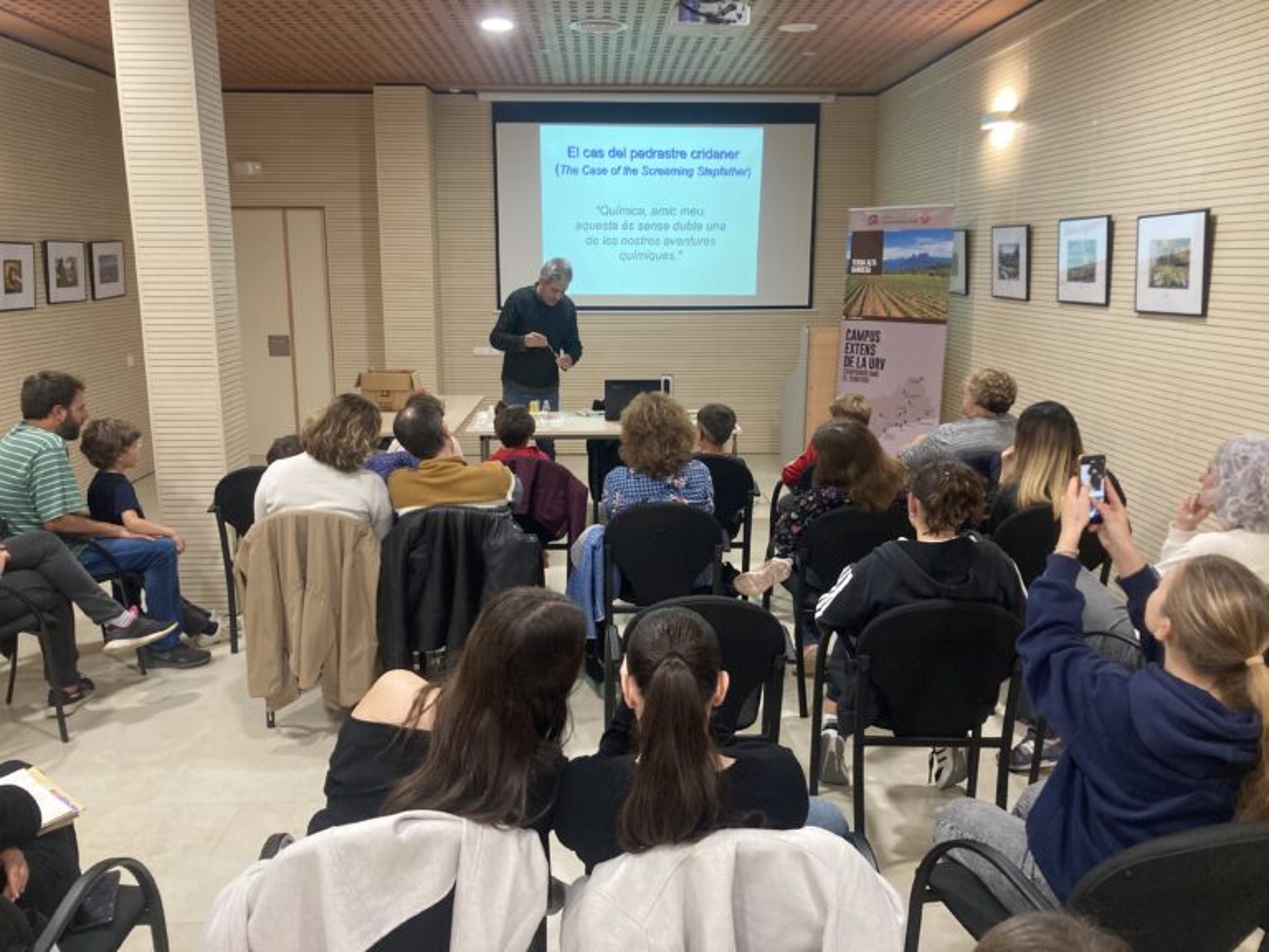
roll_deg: -0.9
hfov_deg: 63.4
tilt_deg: -10.7
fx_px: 1026
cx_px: 634
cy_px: 476
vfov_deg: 49.7
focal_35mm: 28
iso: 160
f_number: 1.8
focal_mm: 3.99
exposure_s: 1/50
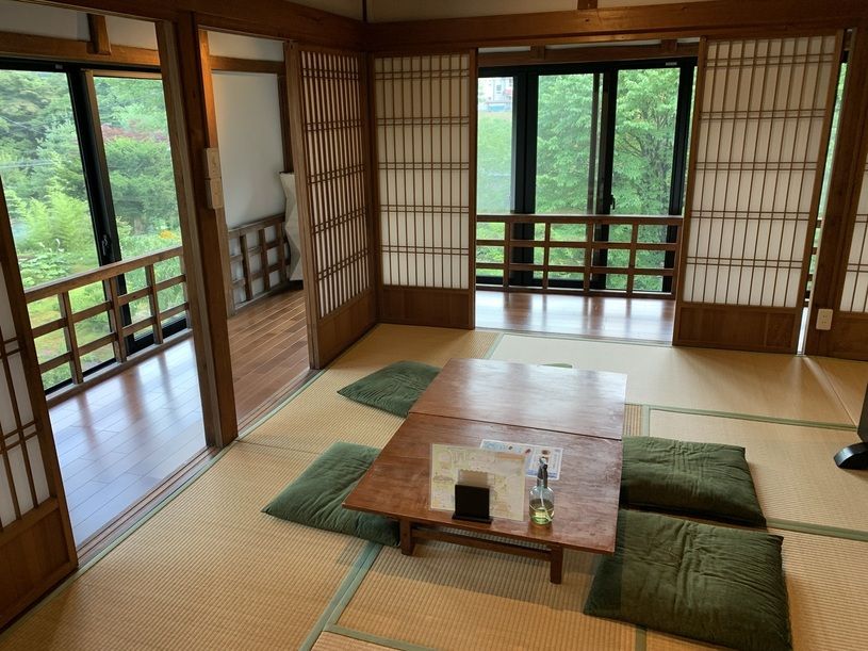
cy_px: 326
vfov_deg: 53.1
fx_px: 652
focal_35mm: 26
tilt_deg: -19.0
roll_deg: +0.6
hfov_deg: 67.3
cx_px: 434
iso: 100
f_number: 1.8
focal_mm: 4.25
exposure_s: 1/67
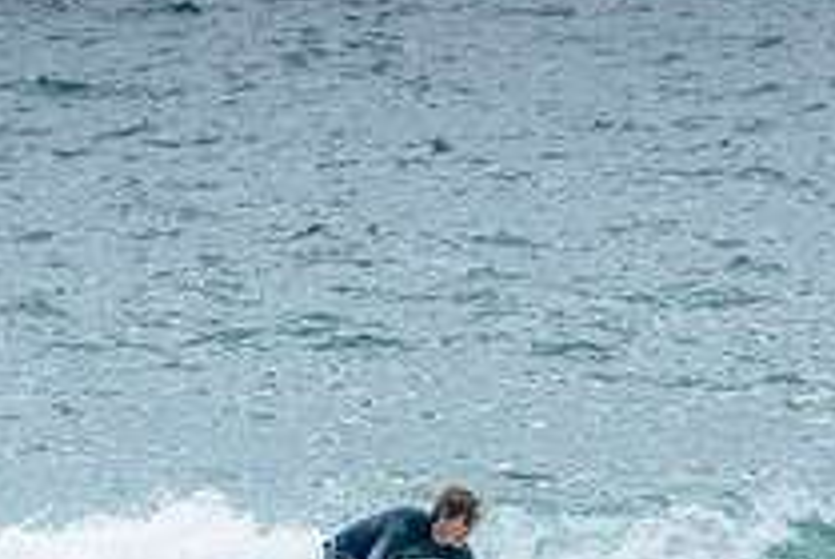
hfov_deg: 1.5
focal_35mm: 1359
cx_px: 676
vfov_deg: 1.0
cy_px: 574
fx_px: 31565
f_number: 9
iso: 500
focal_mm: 400
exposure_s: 1/1600
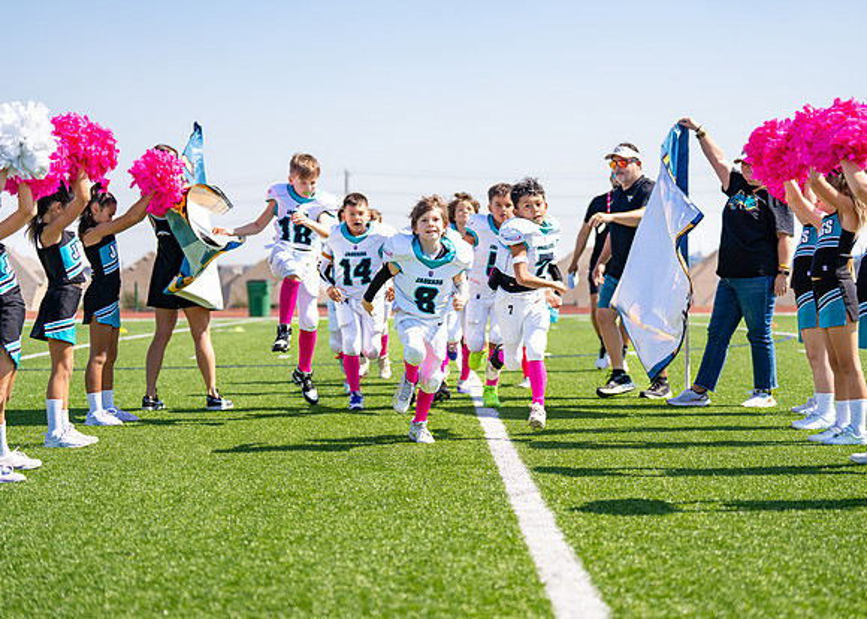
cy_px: 308
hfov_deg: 25.8
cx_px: 466
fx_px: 1894
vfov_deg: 18.6
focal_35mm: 77
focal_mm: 70
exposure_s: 1/2000
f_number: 2.8
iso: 125
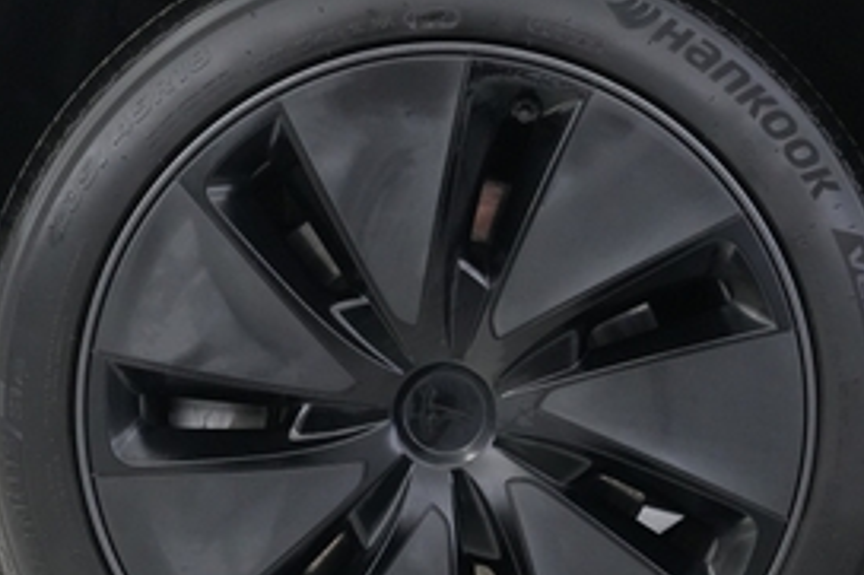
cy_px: 403
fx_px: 1583
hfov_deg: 30.5
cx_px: 416
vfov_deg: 20.5
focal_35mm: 66
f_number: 2.8
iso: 6400
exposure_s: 1/160
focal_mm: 28
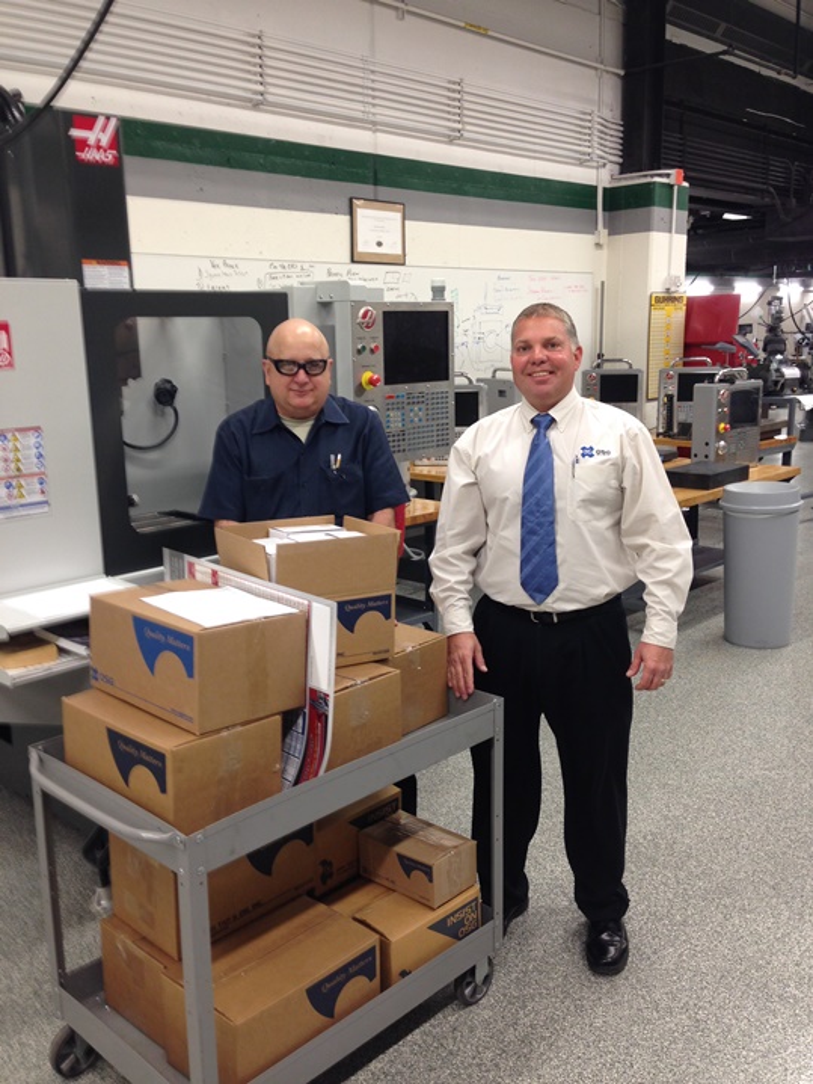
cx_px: 406
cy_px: 542
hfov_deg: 43.0
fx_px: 1033
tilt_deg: -11.6
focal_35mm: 33
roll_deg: +0.8
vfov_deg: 55.3
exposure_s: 1/20
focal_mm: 4.12
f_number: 2.4
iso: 50
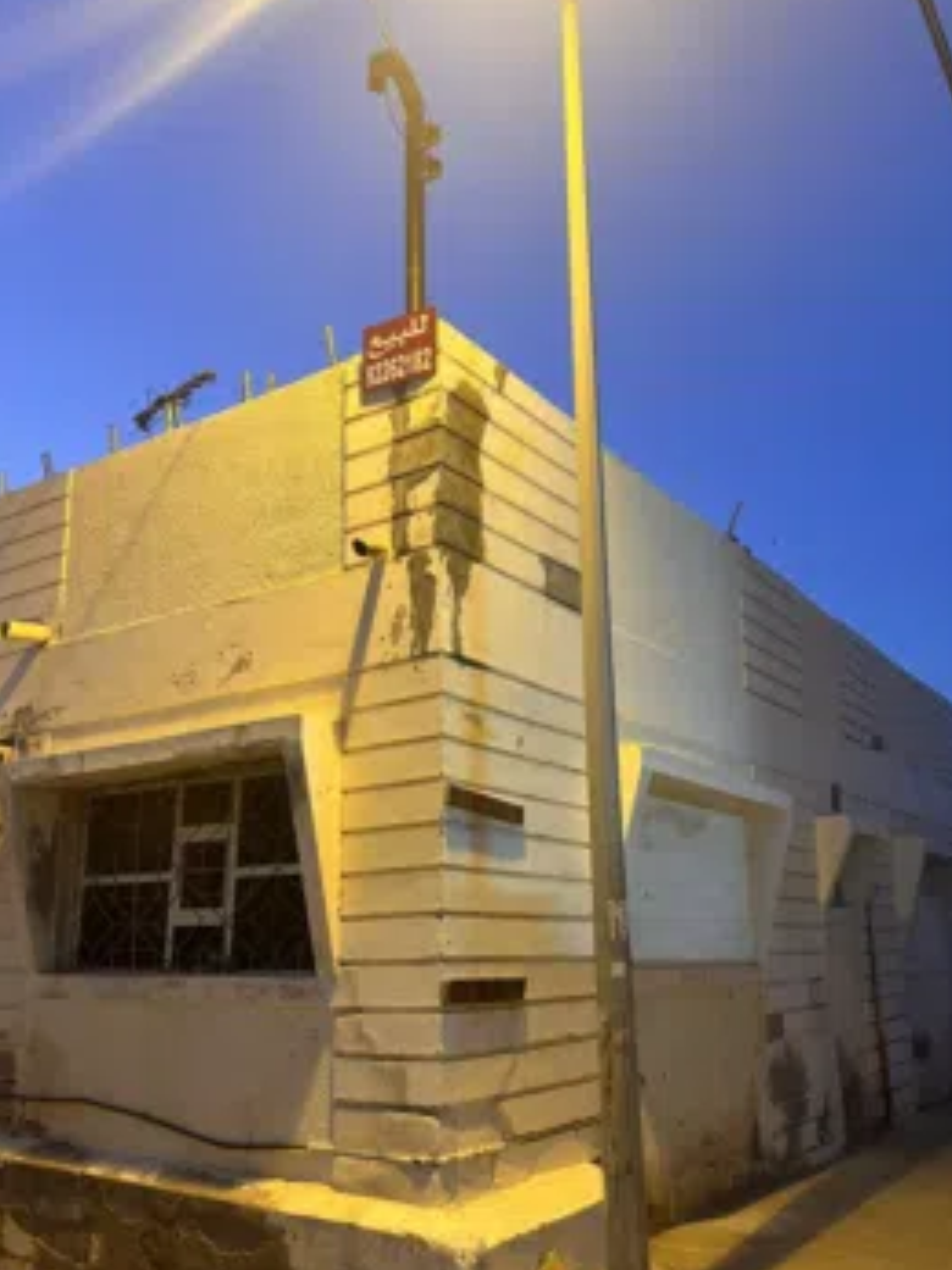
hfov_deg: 46.8
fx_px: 1101
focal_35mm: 30
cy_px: 706
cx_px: 487
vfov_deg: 59.8
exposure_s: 1/50
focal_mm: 5.7
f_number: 1.5
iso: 160
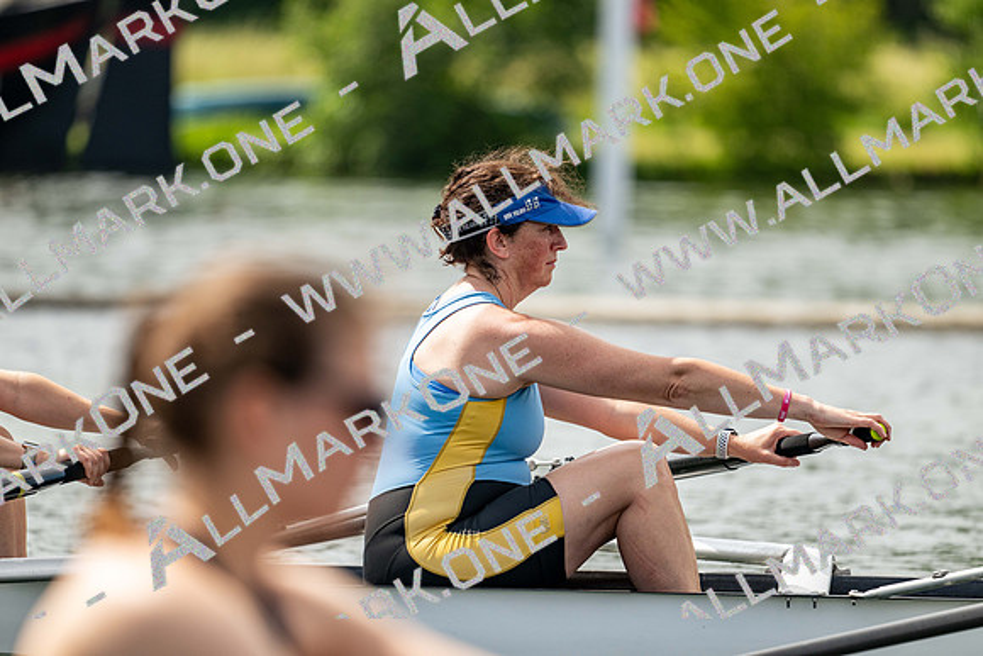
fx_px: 10924
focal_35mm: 400
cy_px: 328
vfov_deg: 3.4
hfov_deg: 5.2
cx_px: 492
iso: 500
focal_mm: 400
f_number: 4.5
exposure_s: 1/2500
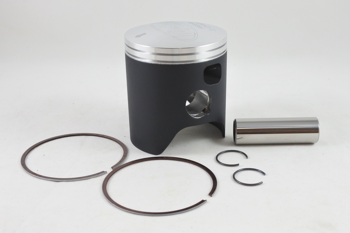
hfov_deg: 50.7
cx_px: 175
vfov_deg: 35.1
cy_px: 116
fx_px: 369
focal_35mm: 38
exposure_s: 1/125
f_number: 4
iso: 500
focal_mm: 14.3
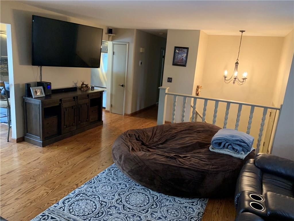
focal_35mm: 26
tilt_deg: -13.6
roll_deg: -4.4
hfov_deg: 67.3
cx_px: 147
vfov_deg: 53.1
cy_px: 110
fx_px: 221
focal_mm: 4.25
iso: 320
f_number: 1.8
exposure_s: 1/40
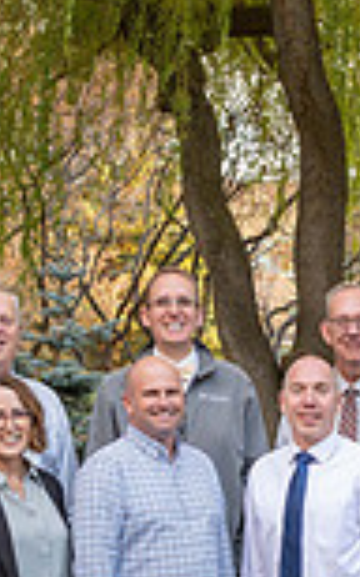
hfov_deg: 9.1
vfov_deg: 14.6
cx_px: 247
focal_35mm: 143
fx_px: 2249
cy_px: 360
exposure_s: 1/160
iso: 2500
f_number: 6.3
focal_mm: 32
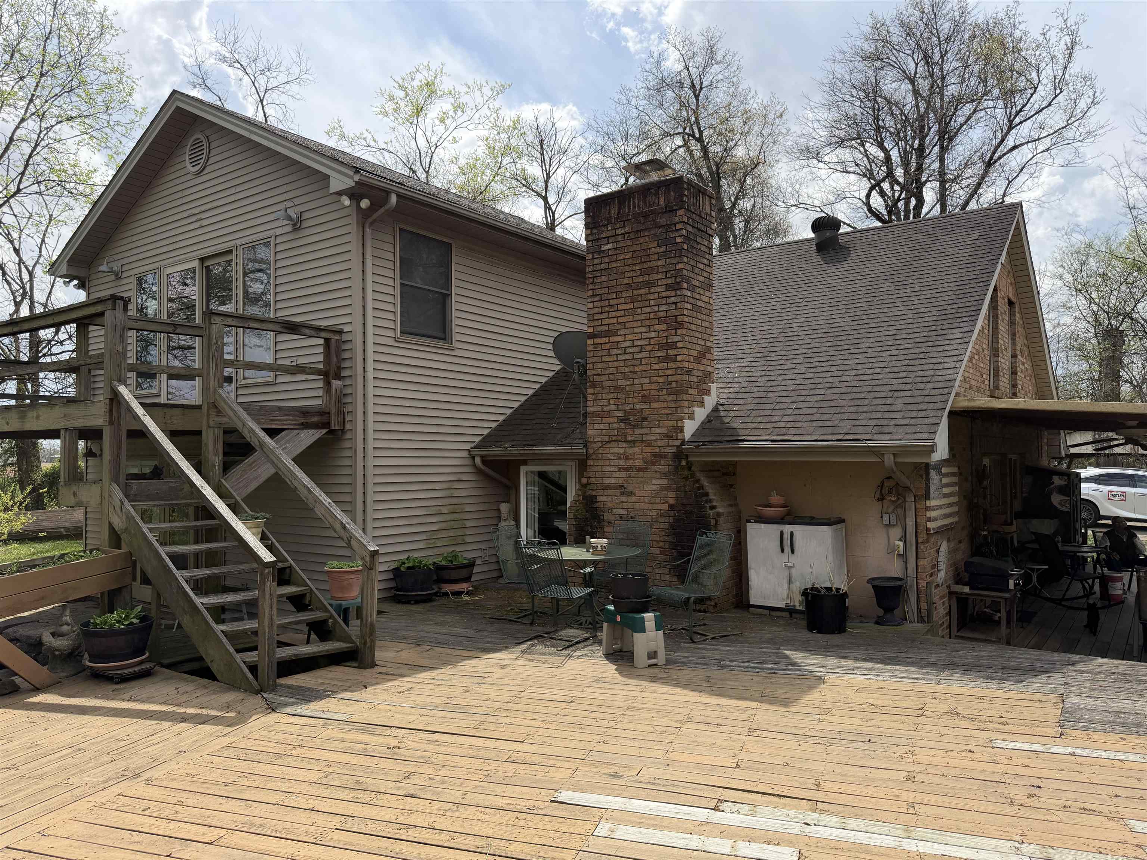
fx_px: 795
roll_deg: +1.9
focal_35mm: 24
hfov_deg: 71.6
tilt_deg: +2.5
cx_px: 574
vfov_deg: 56.8
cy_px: 430
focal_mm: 6.76
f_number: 1.78
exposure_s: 1/5714
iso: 100
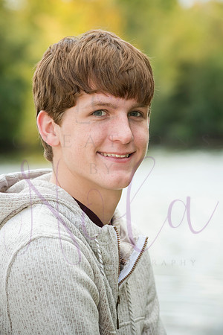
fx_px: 1161
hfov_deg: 11.0
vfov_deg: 16.4
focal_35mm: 125
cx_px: 112
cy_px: 168
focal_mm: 125
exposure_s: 1/640
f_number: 6.3
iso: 800
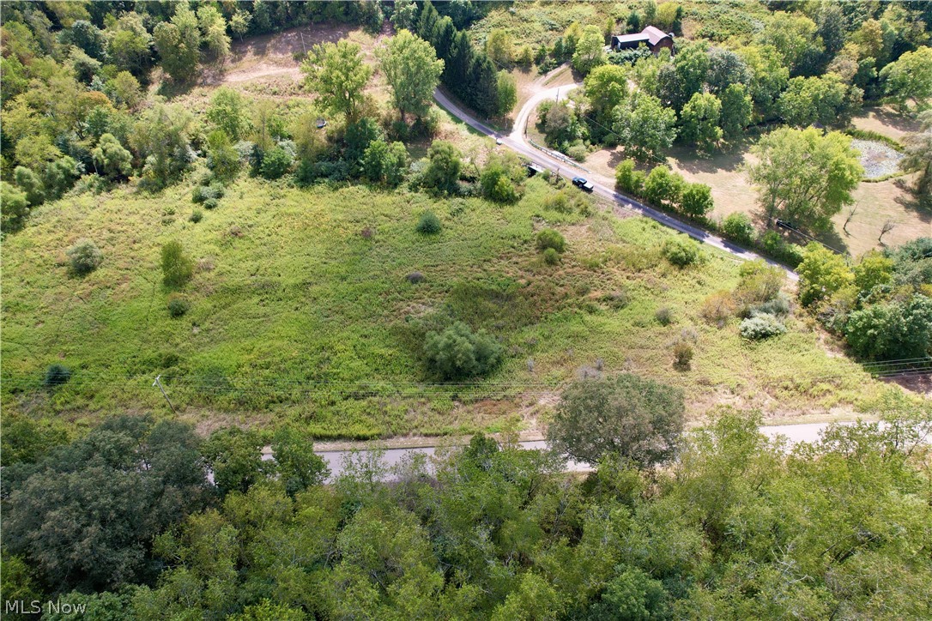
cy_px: 310
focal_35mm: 22
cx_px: 466
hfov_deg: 78.6
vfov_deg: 57.2
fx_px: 570
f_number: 2.8
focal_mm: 8.38
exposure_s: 1/500
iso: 100
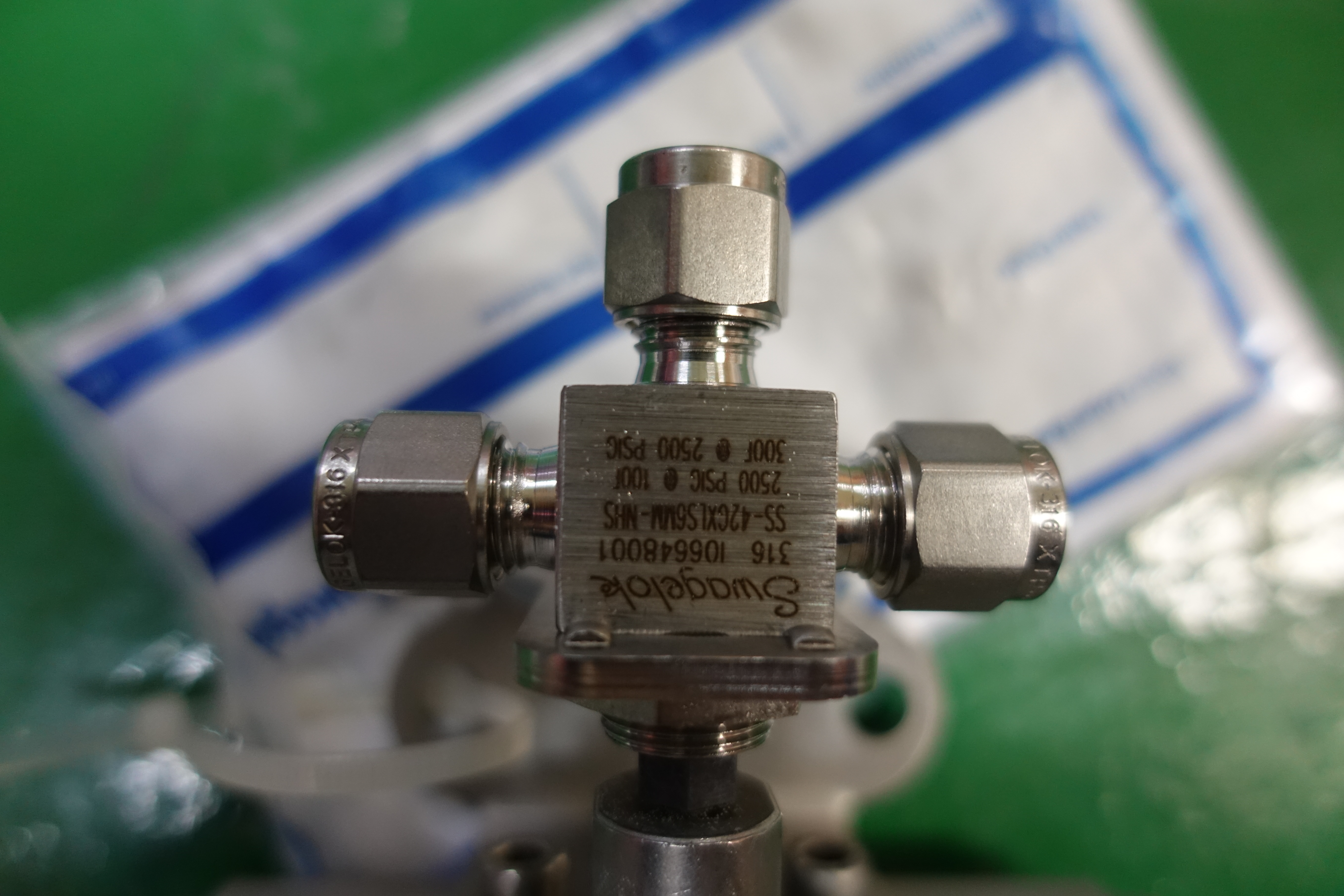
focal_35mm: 24
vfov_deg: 53.1
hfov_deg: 73.7
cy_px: 448
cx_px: 672
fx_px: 896
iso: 640
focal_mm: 8.8
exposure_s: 1/30
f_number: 1.8
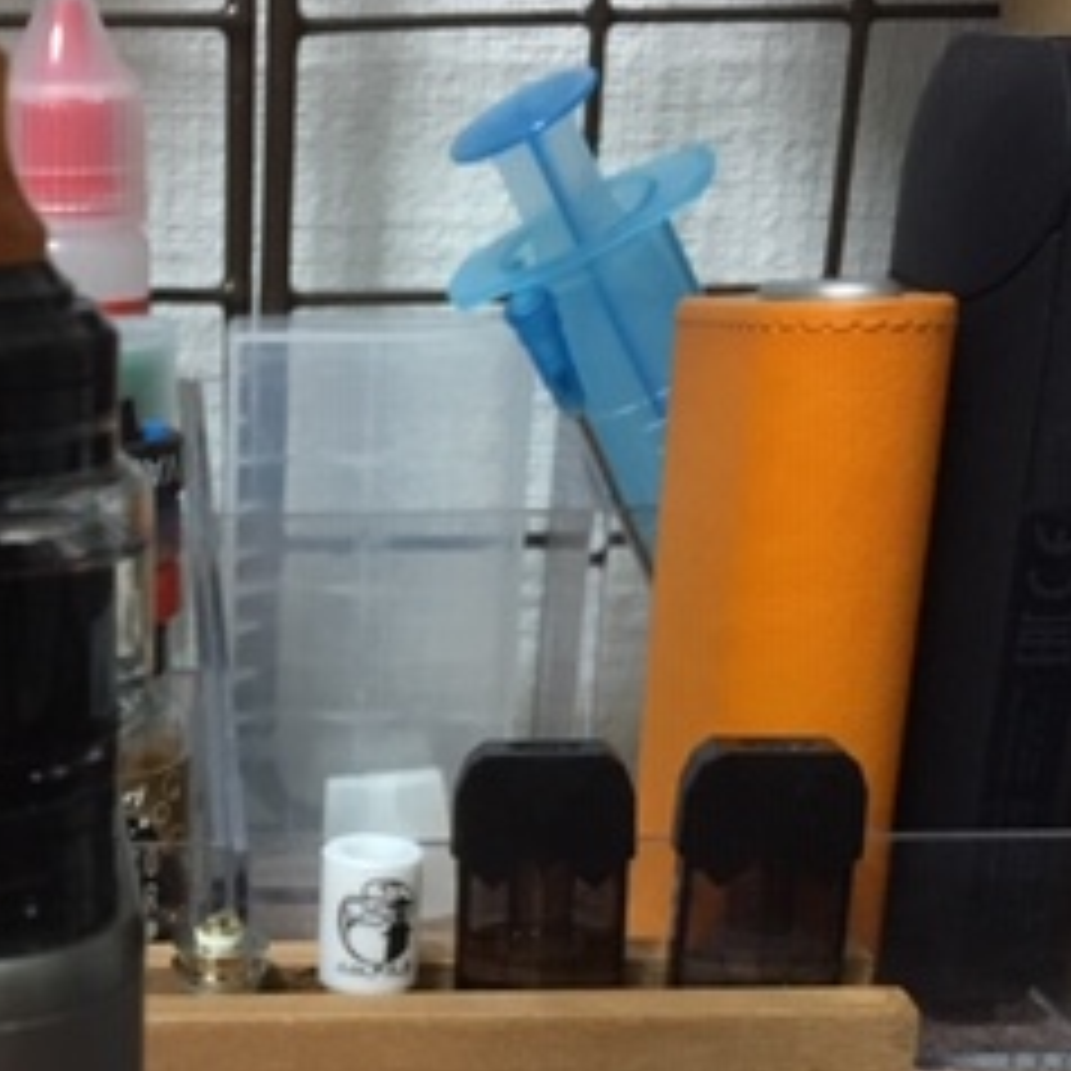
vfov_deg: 24.0
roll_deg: -0.1
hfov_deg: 23.9
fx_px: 2415
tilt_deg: -22.9
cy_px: 1040
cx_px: 0
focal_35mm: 69
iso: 200
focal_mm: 4.15
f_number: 2.2
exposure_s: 1/20
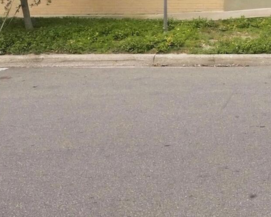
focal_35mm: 63
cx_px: 339
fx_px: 505
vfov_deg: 21.9
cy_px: -62
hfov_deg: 26.2
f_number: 14
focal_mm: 14
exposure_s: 1/1600
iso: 16000
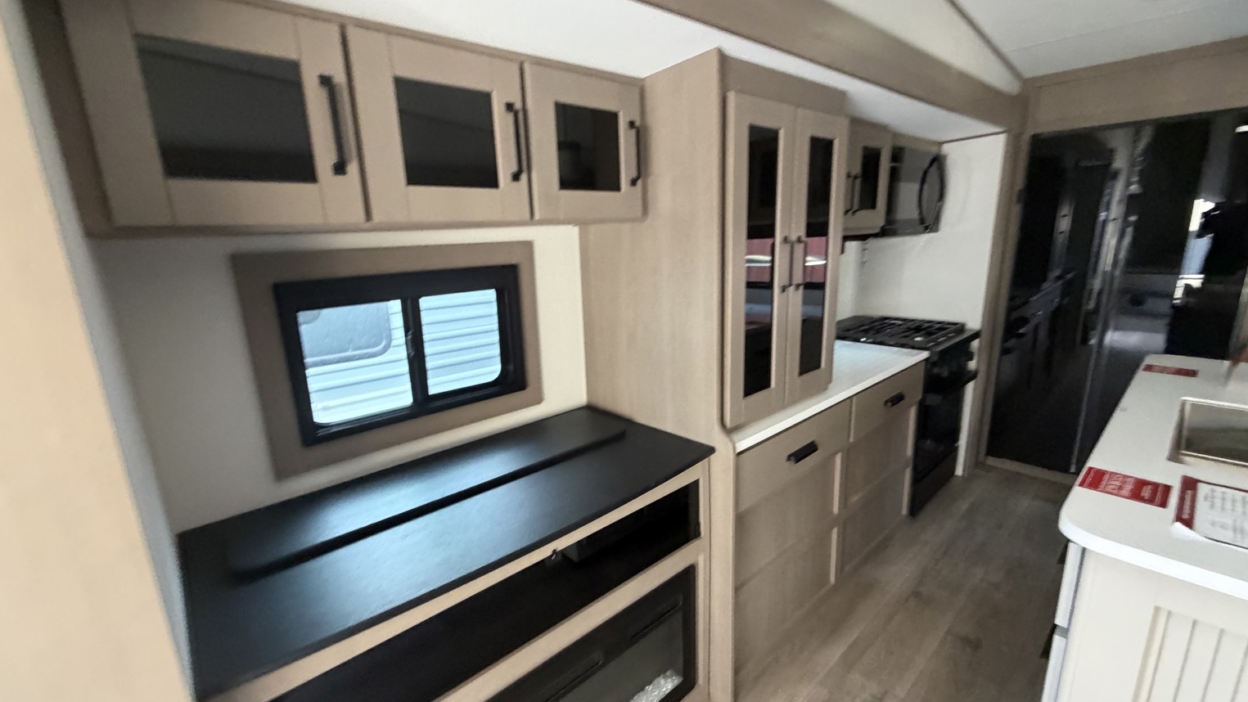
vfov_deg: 67.1
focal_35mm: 16
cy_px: 358
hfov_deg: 99.4
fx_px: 529
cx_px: 620
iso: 500
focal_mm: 2.22
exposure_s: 1/60
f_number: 2.2
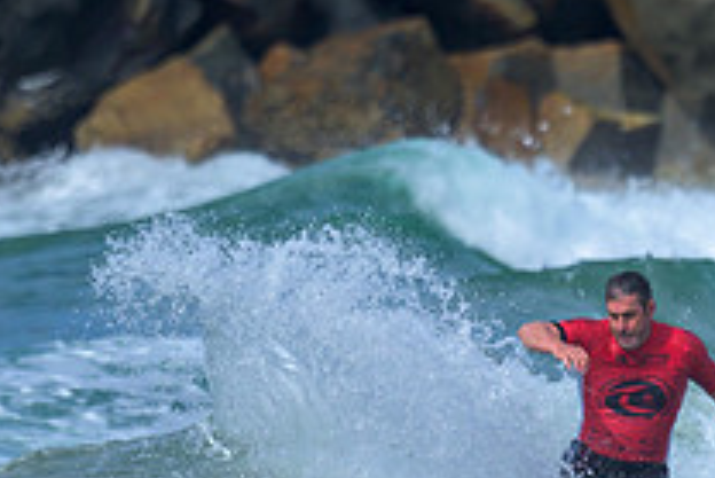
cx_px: 536
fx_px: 60994
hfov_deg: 0.7
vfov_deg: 0.4
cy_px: 410
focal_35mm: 3069
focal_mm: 800
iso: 220
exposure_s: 1/2000
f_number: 6.3
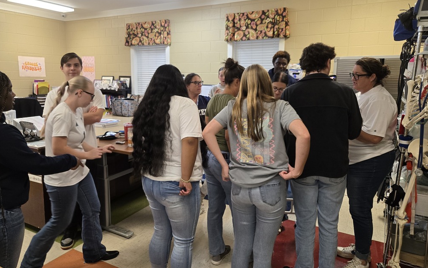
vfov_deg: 49.2
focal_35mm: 25
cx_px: 211
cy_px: 120
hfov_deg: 72.6
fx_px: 292
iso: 160
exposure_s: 1/120
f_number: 1.8
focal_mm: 5.4
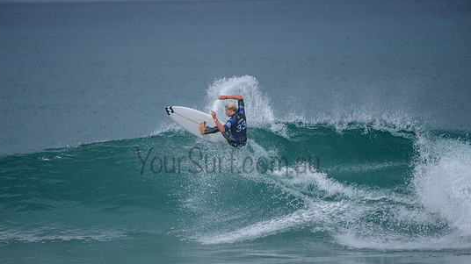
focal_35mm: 567
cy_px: 153
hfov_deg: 3.8
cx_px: 227
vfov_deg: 2.1
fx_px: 7078
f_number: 5.6
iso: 200
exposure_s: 1/2000
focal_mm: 500
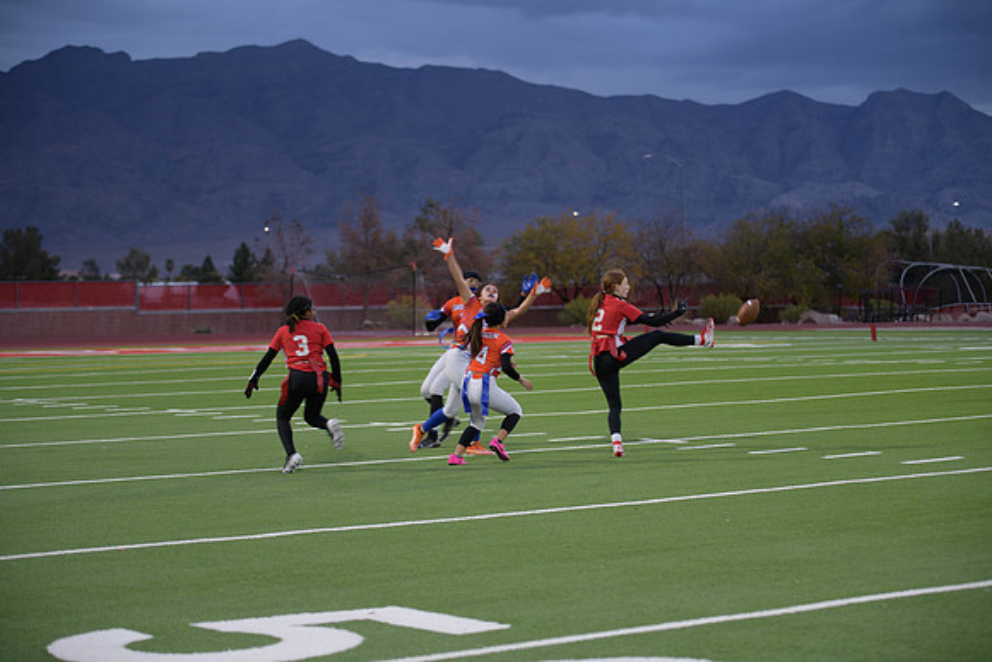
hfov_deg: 23.6
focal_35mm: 86
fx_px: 2370
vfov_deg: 15.9
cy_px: 331
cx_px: 496
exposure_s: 1/200
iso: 400
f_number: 2.8
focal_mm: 86
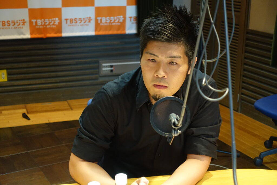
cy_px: 92
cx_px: 138
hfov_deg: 34.5
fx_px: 446
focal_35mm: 58
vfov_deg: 23.4
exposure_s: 1/50
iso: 1000
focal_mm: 21.19
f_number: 2.8
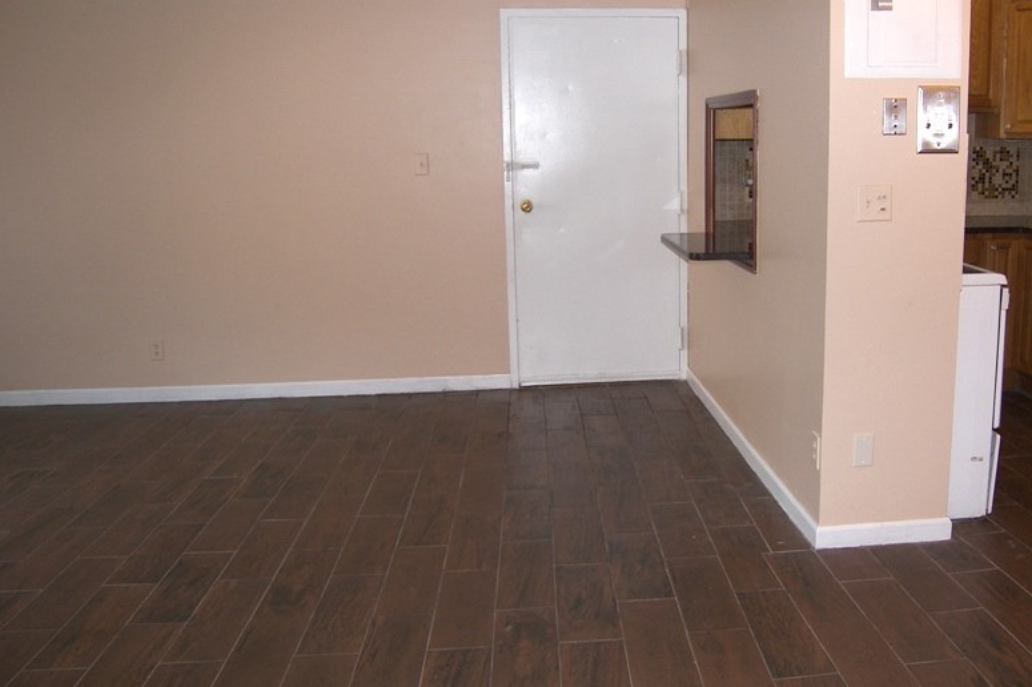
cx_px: 641
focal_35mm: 33
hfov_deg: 56.6
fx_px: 946
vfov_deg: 39.9
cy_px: 310
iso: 100
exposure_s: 1/30
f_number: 2.8
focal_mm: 5
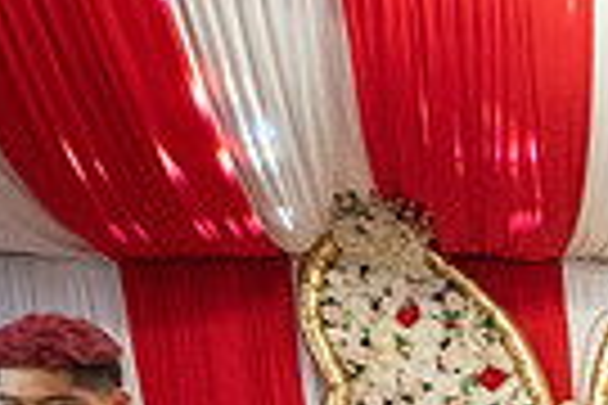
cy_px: 637
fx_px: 1013
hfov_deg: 24.8
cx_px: 937
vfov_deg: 19.3
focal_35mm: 60
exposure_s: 1/50
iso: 10000
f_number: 8
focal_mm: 14
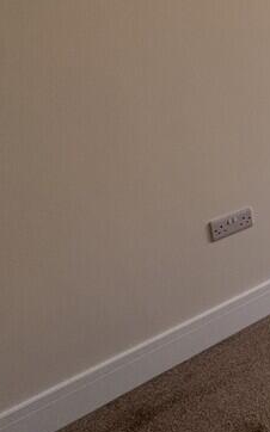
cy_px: 67
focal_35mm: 42
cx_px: 573
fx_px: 495
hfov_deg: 17.7
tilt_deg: -11.1
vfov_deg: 44.2
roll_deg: +0.5
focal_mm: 2.22
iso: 40
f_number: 2.2
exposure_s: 1/110
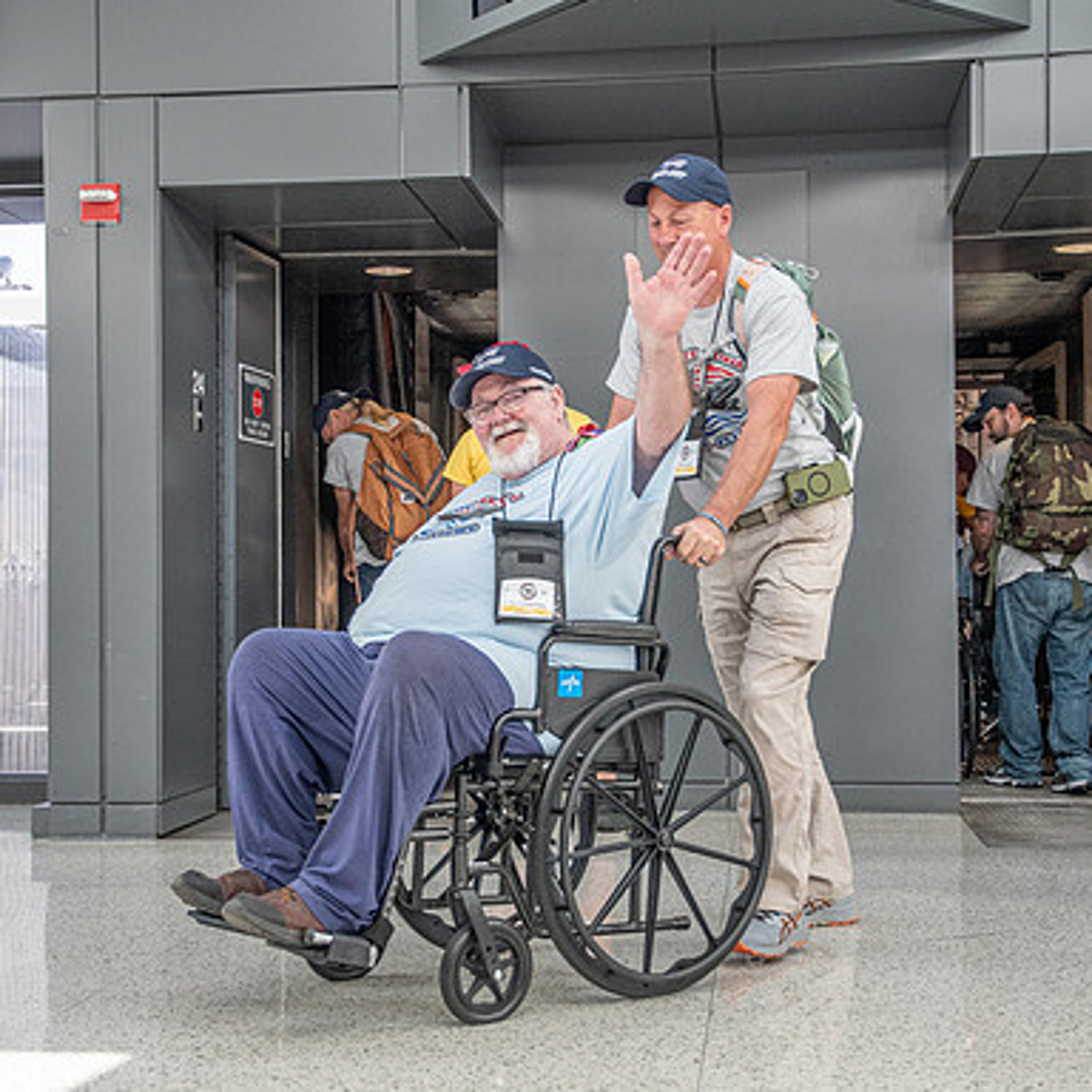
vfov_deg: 32.8
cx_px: 526
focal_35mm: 52
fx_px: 1856
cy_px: 545
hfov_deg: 32.8
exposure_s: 1/800
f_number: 3.2
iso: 800
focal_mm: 27
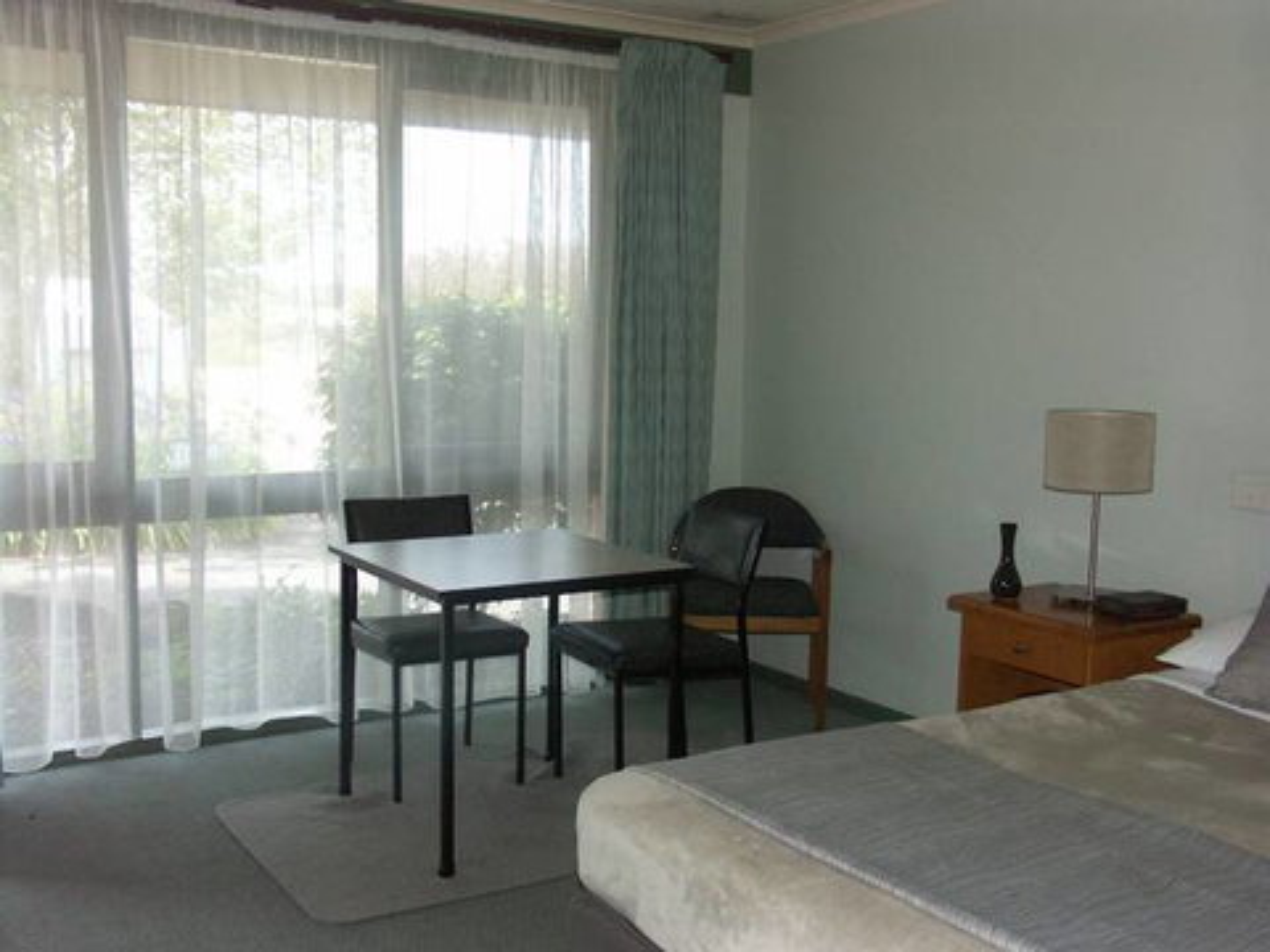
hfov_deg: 49.0
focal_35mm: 38
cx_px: 635
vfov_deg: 37.7
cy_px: 476
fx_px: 1394
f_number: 2.8
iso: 200
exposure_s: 1/400
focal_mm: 9.95
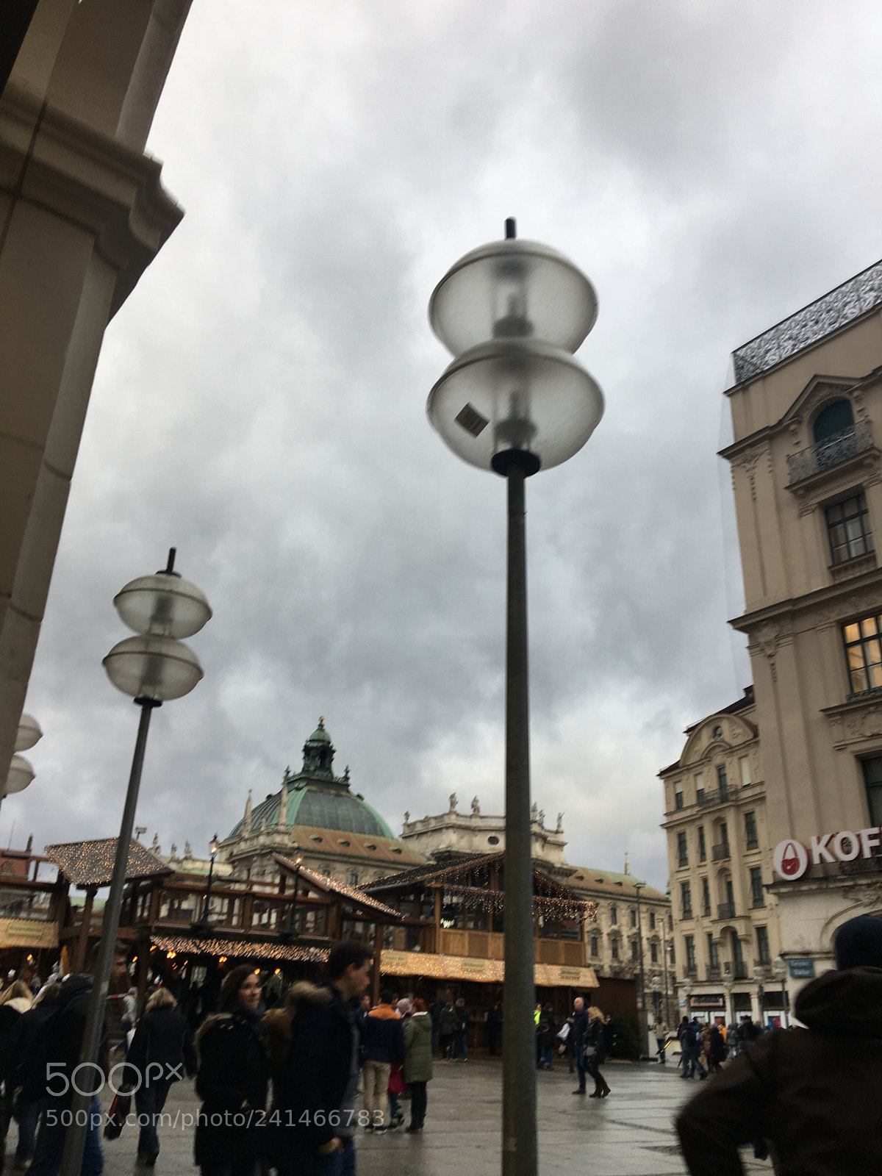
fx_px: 985
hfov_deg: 48.2
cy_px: 588
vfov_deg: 61.7
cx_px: 441
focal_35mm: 29
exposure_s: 1/115
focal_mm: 4.15
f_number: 2.2
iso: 25
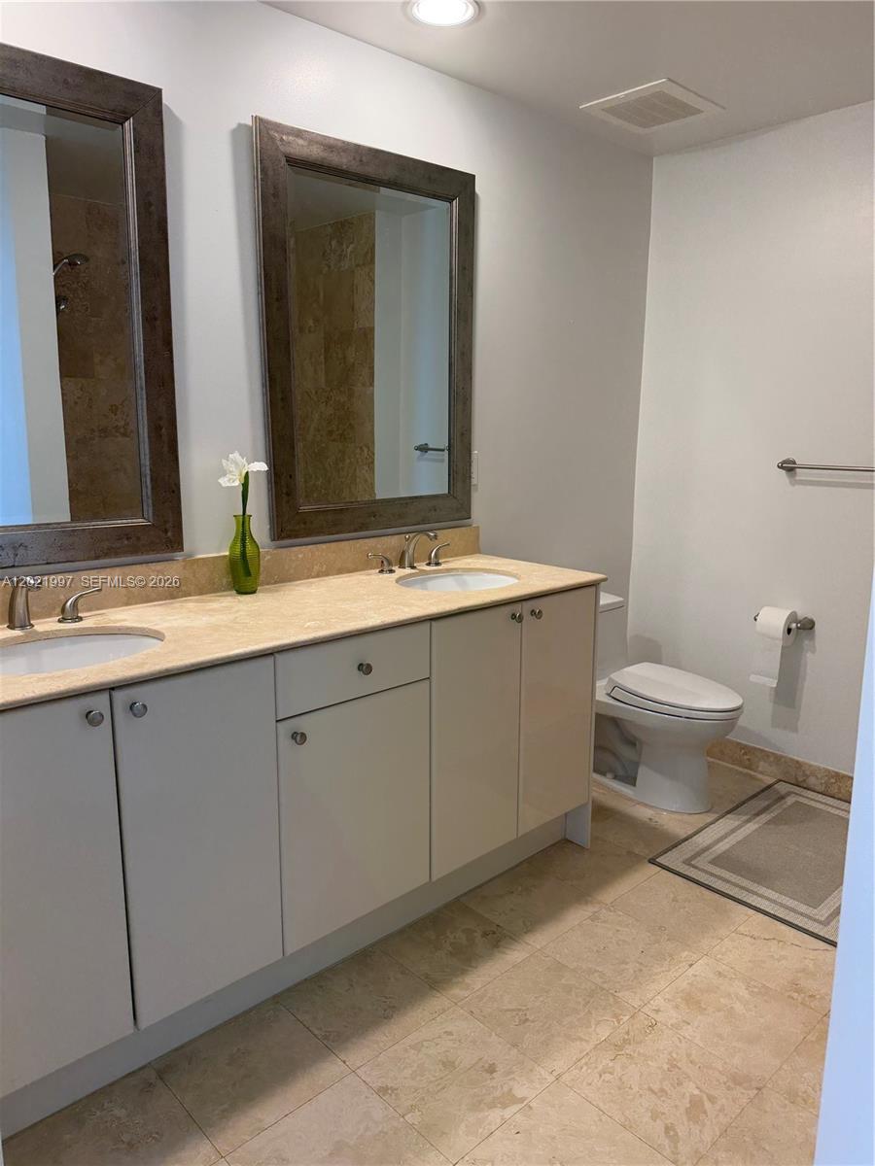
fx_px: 809
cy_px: 583
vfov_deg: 71.6
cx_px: 438
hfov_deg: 56.8
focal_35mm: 24
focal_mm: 6.76
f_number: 1.78
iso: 125
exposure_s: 1/155
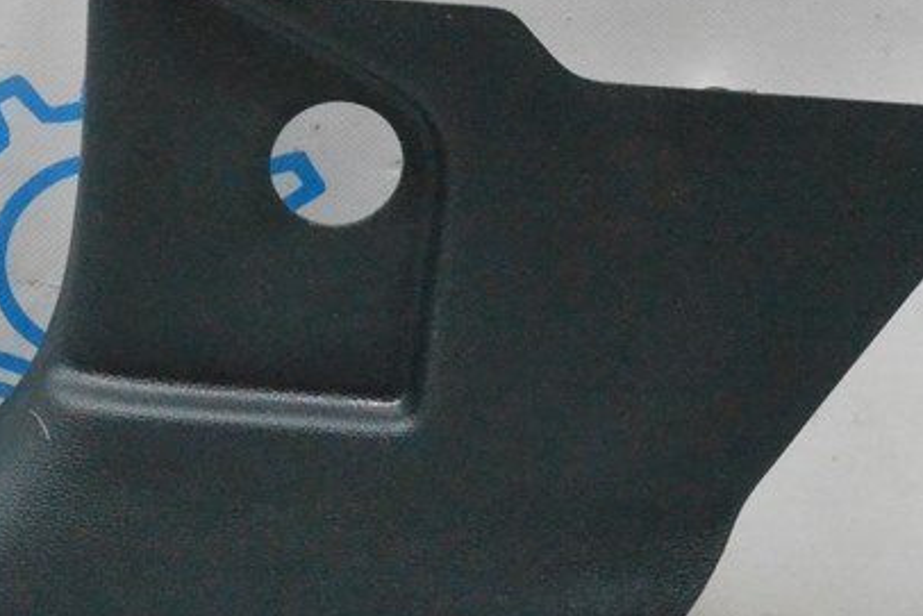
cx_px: 196
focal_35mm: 121
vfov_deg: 11.3
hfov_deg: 16.8
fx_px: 3103
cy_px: 344
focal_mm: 32
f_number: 9
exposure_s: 1/160
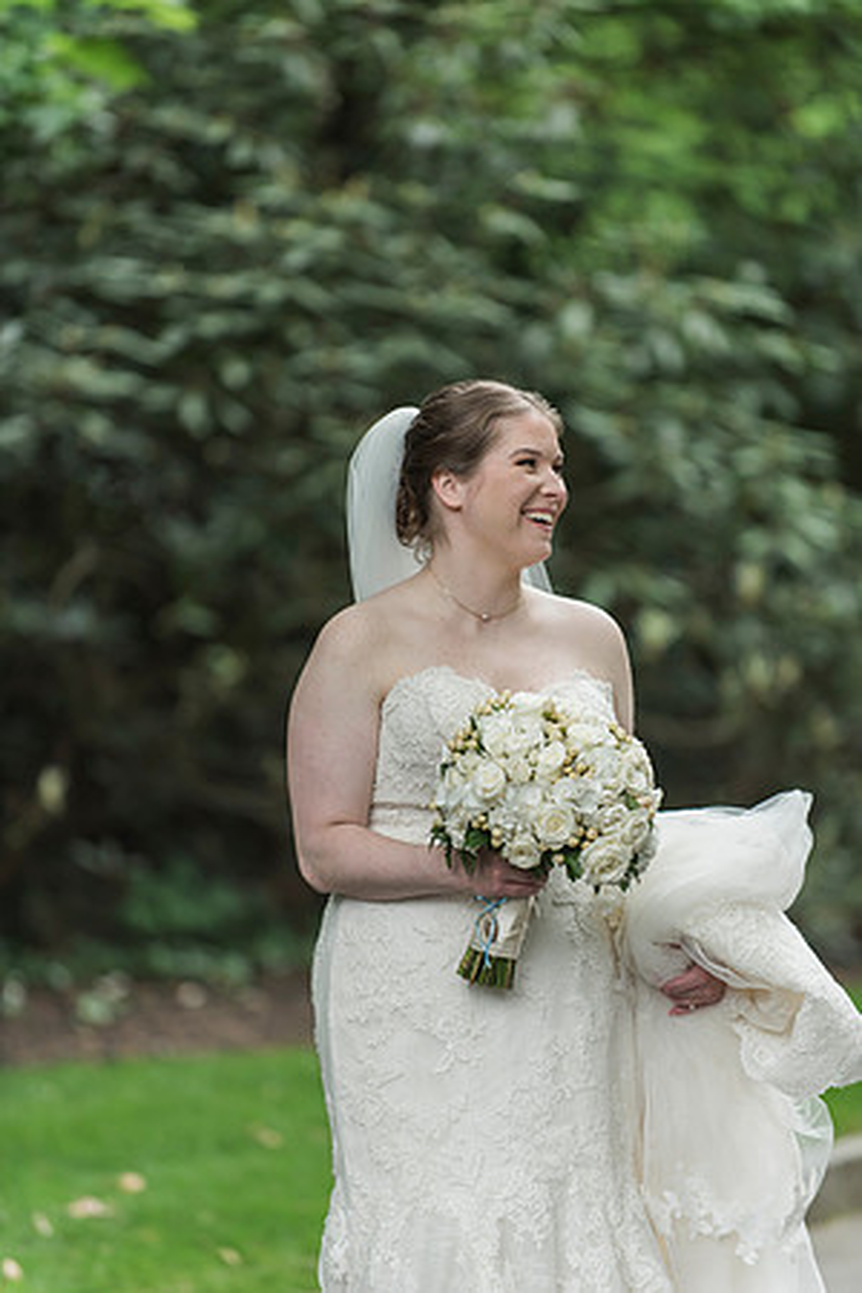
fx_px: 7183
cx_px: 431
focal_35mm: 200
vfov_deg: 10.3
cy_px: 646
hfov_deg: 6.9
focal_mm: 200
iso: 500
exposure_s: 1/500
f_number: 2.8
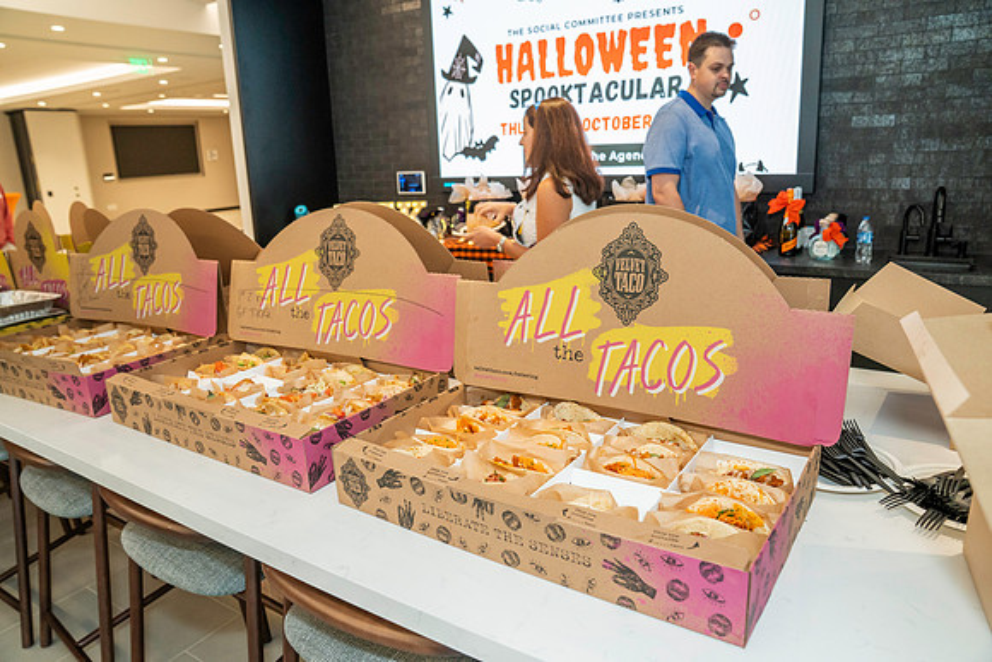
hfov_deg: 73.7
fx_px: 661
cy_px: 331
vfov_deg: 53.2
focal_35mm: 24
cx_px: 496
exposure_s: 1/160
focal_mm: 24
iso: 2500
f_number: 4
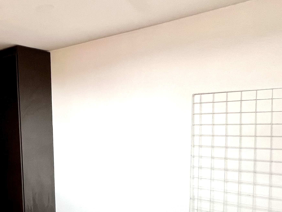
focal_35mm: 30
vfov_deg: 46.3
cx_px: 49
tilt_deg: -3.9
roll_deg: +1.8
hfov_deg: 55.0
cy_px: 135
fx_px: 244
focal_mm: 1.57
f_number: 1.8
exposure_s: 1/99
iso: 100
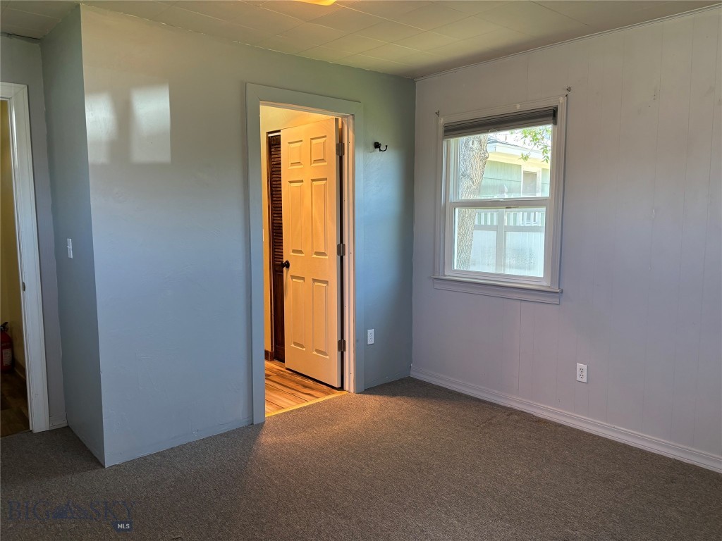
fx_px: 542
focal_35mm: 26
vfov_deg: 53.1
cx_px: 361
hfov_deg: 67.3
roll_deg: +0.5
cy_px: 270
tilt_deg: -5.9
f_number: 1.6
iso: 80
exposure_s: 1/120
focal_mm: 5.96
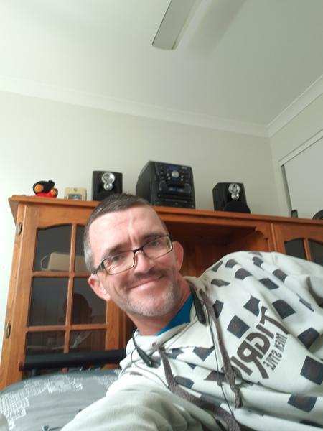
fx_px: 311
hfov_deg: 54.9
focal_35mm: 25
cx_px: 162
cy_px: 216
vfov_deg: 69.4
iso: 80
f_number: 1.7
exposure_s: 1/50
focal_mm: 2.92
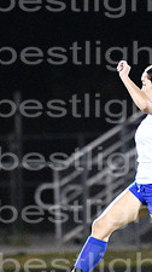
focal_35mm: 812
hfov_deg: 1.5
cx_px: 156
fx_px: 5838
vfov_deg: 2.7
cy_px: 188
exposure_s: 1/800
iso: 10000
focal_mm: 200
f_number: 2.8
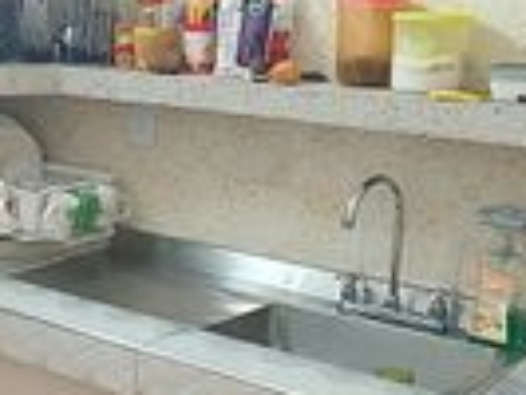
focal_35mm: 65
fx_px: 989
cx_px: 38
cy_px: 280
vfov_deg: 22.5
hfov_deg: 28.5
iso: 320
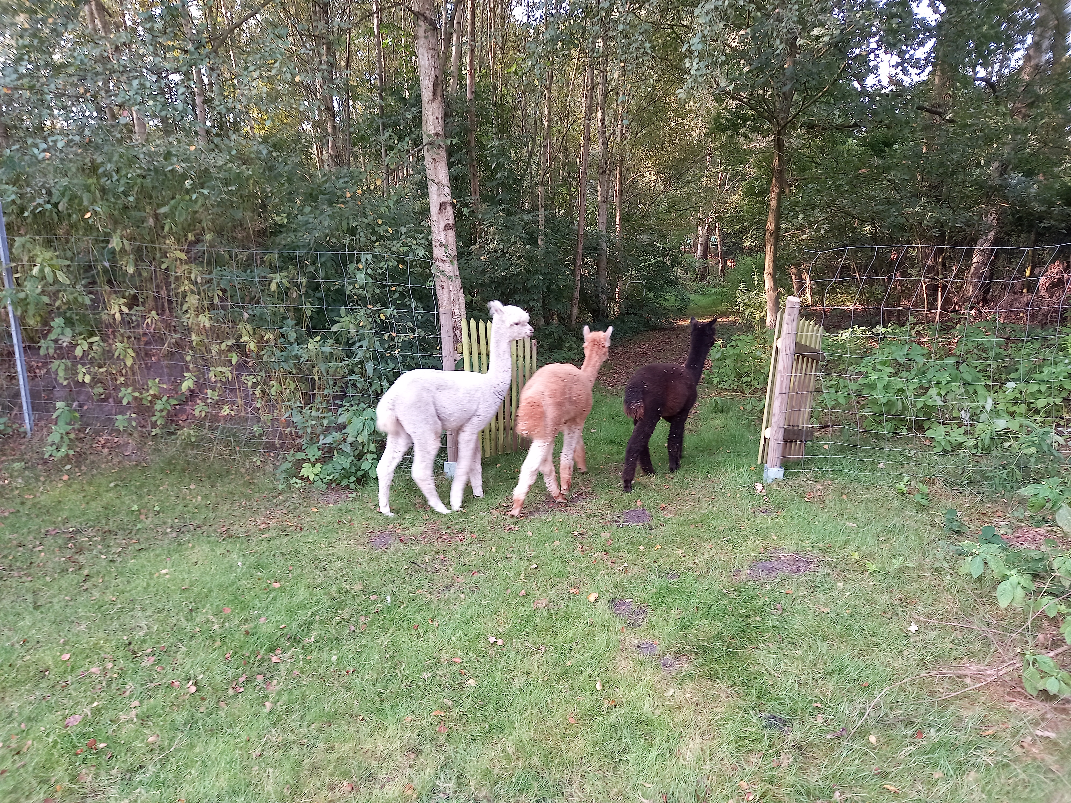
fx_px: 773
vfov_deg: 54.9
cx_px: 536
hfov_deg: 69.4
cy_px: 402
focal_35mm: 25
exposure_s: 1/33.3
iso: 40
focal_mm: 4.6
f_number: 2
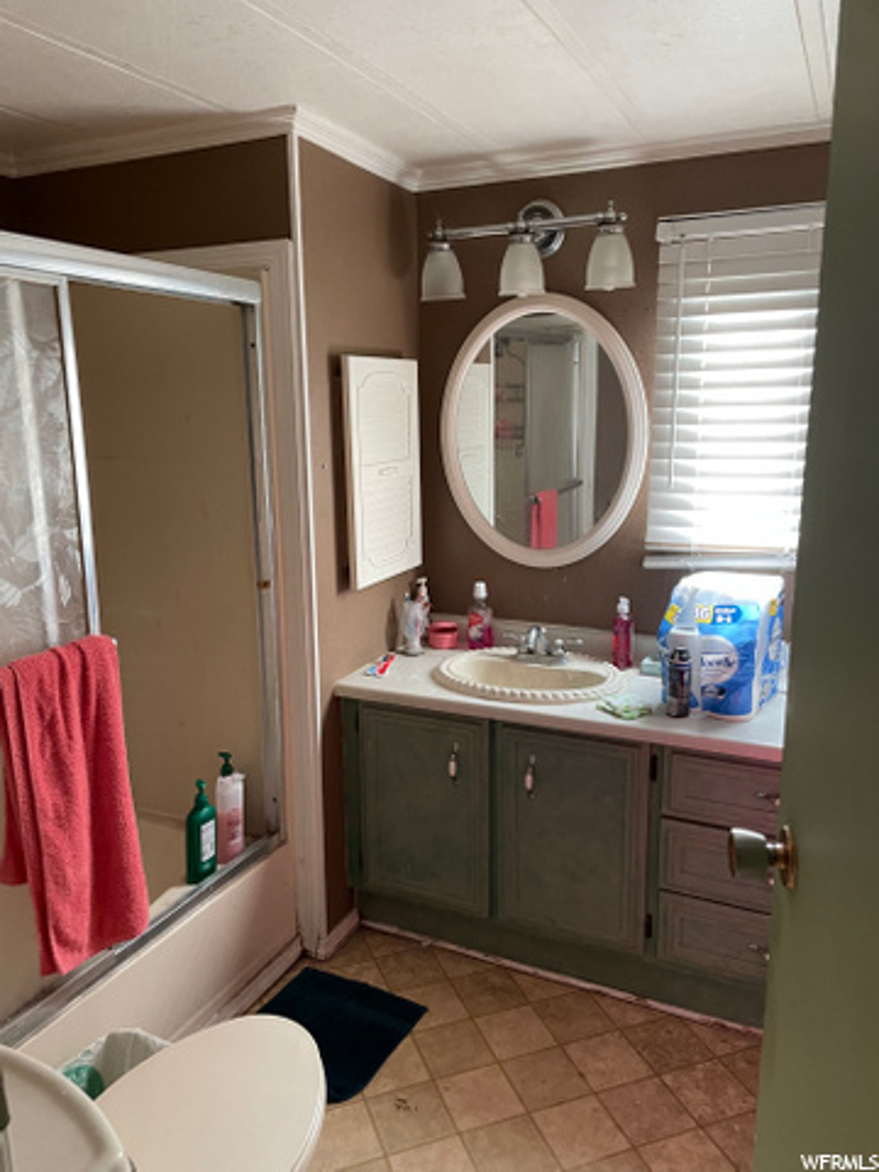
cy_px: 586
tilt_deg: -10.4
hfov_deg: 53.1
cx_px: 440
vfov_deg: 67.3
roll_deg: +0.2
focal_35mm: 26
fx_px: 880
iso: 250
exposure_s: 1/60
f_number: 1.6
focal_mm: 4.2
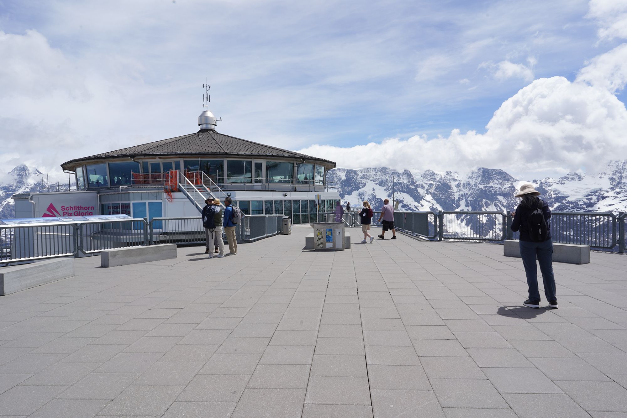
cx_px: 314
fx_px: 418
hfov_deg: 73.7
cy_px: 209
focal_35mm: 24
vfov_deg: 53.1
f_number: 18
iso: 100
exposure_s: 1/100
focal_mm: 24
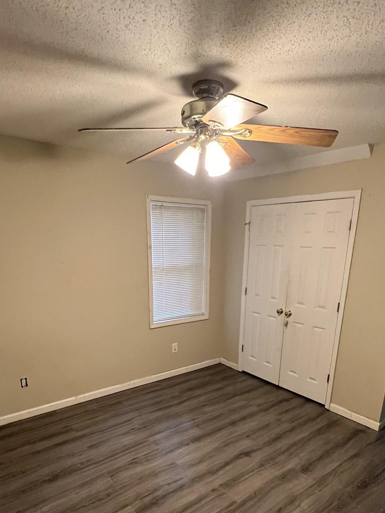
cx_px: 200
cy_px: 348
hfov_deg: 63.4
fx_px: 311
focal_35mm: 21
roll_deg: -3.0
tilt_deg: -20.4
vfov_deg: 76.1
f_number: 1.8
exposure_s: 1/60
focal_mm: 1.57
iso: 400
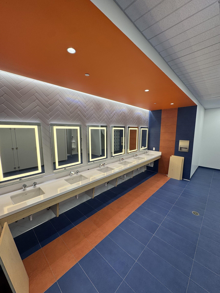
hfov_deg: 85.7
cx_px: 110
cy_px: 146
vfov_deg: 102.1
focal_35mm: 14
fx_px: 119
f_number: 2.2
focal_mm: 2.22
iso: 50
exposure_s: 1/120
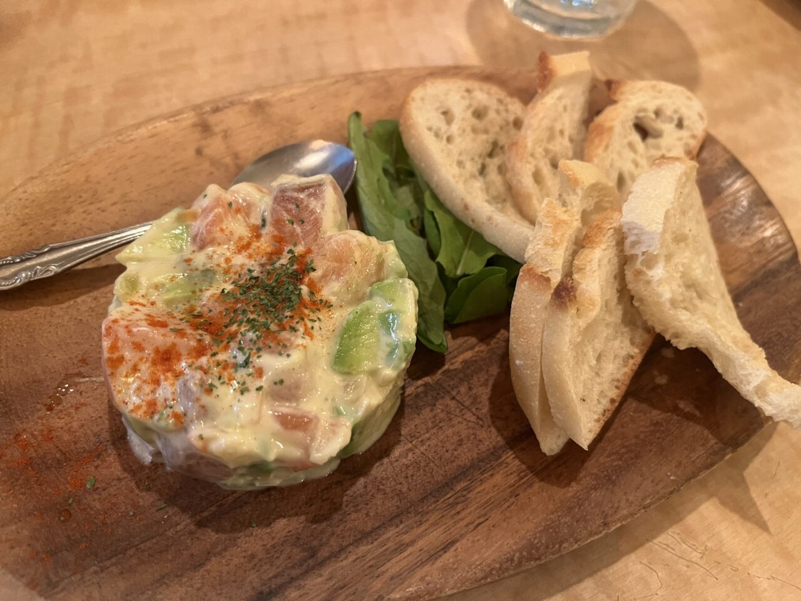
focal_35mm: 26
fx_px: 602
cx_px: 400
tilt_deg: -57.3
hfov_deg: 67.3
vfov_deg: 53.1
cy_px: 300
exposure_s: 1/33
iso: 400
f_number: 1.6
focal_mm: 5.1
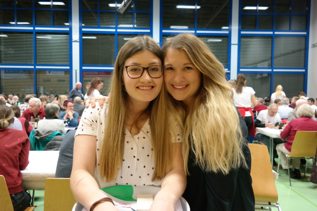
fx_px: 238
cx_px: 158
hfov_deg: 67.4
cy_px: 106
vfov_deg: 47.9
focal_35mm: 27
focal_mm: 18
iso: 3200
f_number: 3.5
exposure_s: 1/40
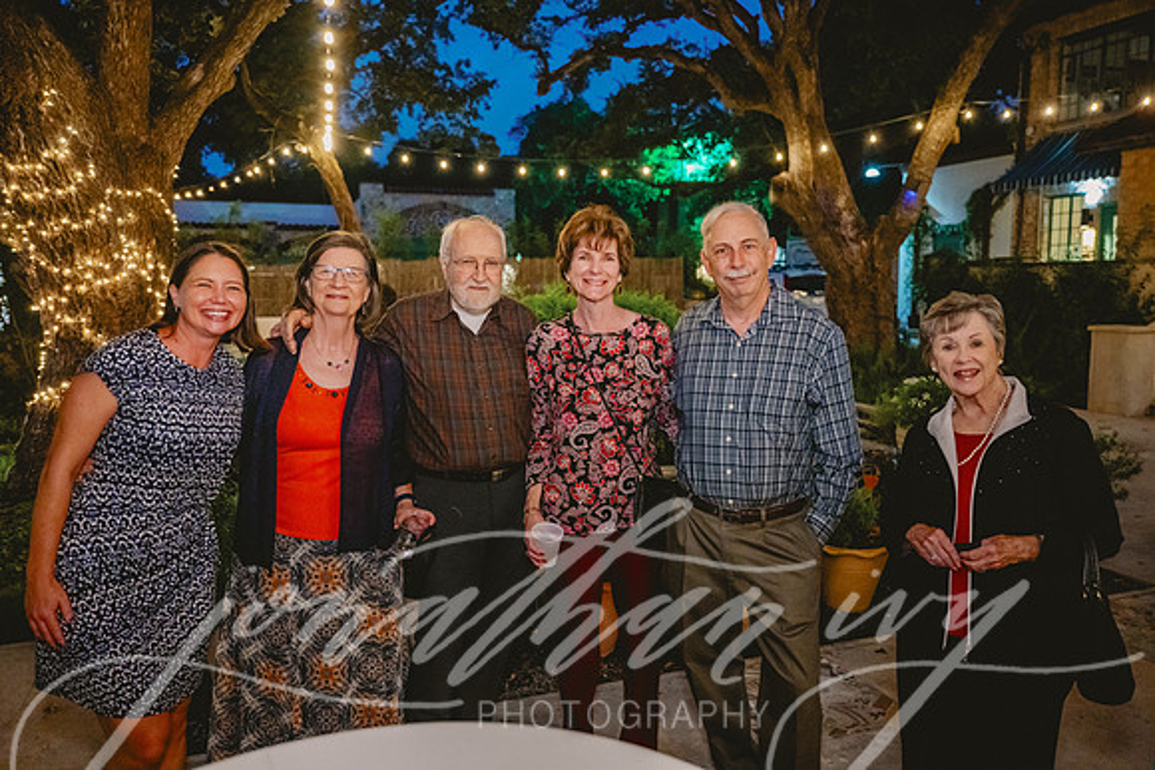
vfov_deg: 46.4
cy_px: 385
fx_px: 899
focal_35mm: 28
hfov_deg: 65.5
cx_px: 578
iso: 5000
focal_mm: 28
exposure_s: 1/60
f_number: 2.8
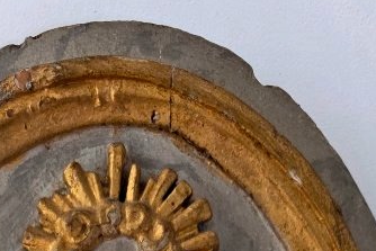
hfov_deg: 23.4
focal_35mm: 86
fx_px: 899
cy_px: 654
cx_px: 101
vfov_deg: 11.9
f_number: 1.7
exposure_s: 1/100
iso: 250
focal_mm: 6.3
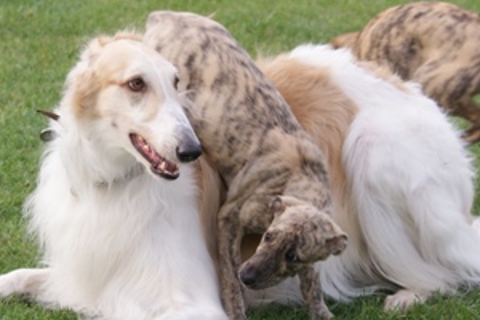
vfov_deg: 6.1
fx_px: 2986
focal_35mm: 224
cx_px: 218
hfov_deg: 9.2
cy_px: 199
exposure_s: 1/200
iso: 100
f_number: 4.5
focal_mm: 70
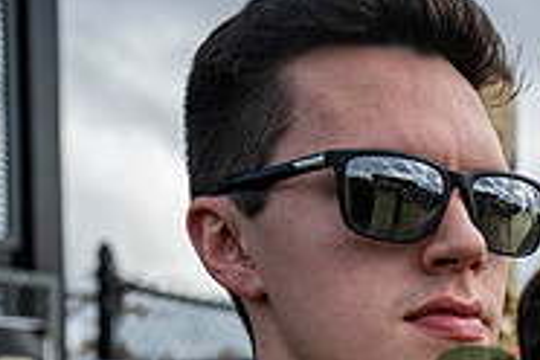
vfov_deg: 17.0
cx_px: 642
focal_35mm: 75
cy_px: 483
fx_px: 1125
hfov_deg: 24.5
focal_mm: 24
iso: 125
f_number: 2.8
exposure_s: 1/1250
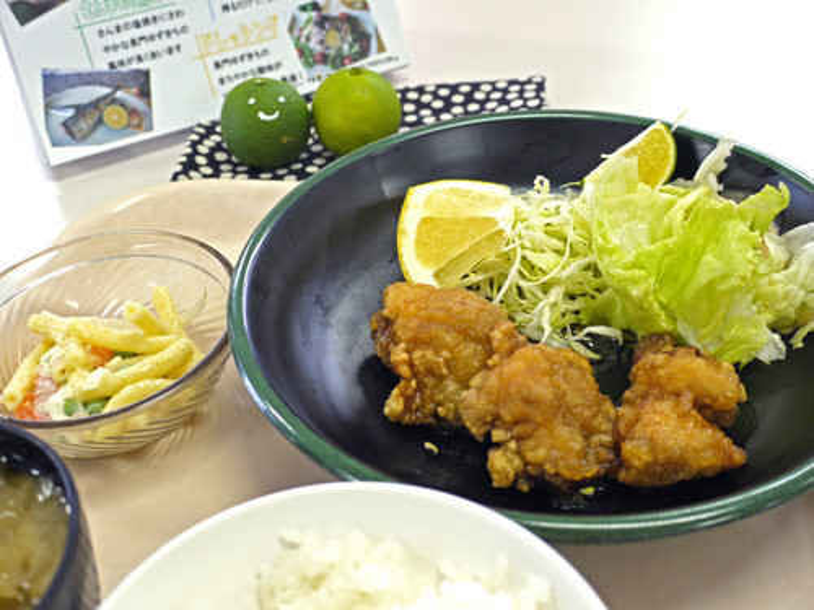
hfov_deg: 44.8
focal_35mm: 42
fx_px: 988
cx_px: 407
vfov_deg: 34.3
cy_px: 305
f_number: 4.5
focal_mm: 21
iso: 250
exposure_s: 1/30
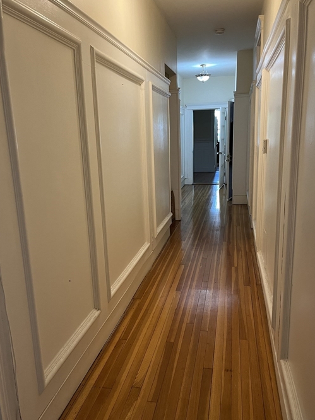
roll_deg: +1.0
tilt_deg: -12.6
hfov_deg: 46.8
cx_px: 152
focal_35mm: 30
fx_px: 364
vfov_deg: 60.0
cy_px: 218
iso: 200
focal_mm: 5.1
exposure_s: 1/60
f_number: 1.6
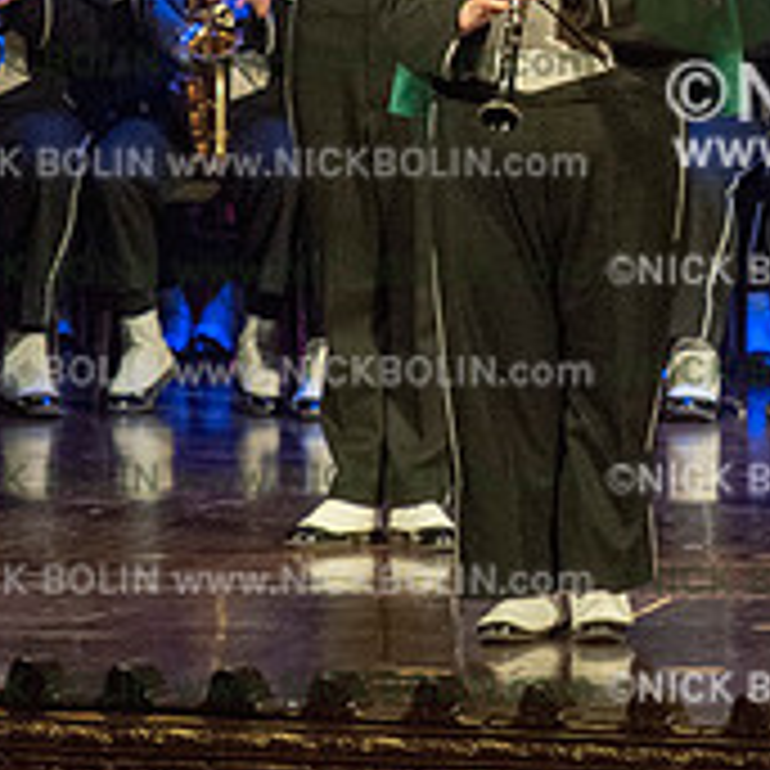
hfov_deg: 2.8
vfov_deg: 2.8
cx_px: 950
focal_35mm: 635
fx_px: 15981
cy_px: -45
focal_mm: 220
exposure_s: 1/250
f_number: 5.6
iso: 8000
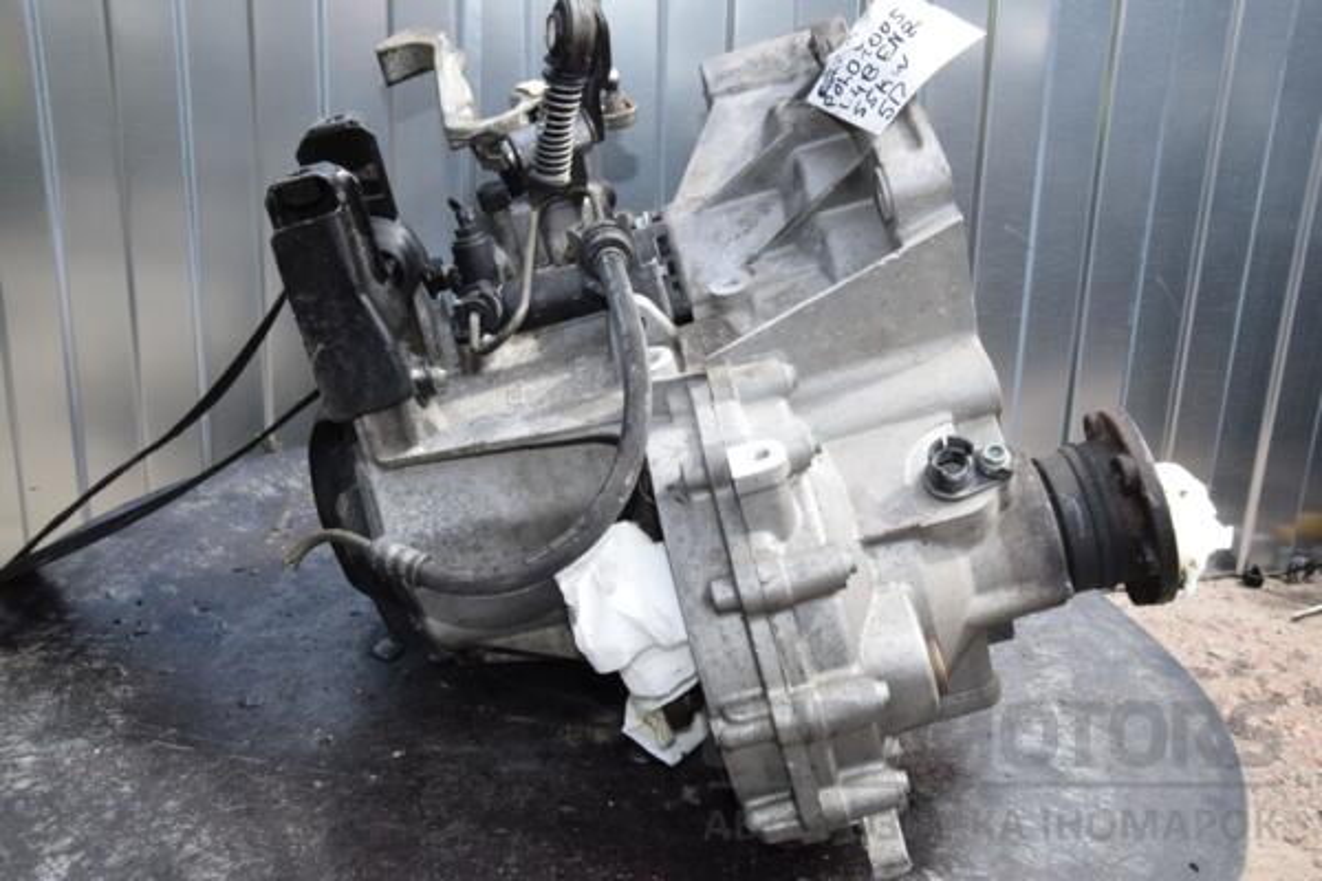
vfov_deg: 34.2
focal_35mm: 39
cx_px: 661
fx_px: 1432
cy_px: 440
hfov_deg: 49.6
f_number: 16
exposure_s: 1/200
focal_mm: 26
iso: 800
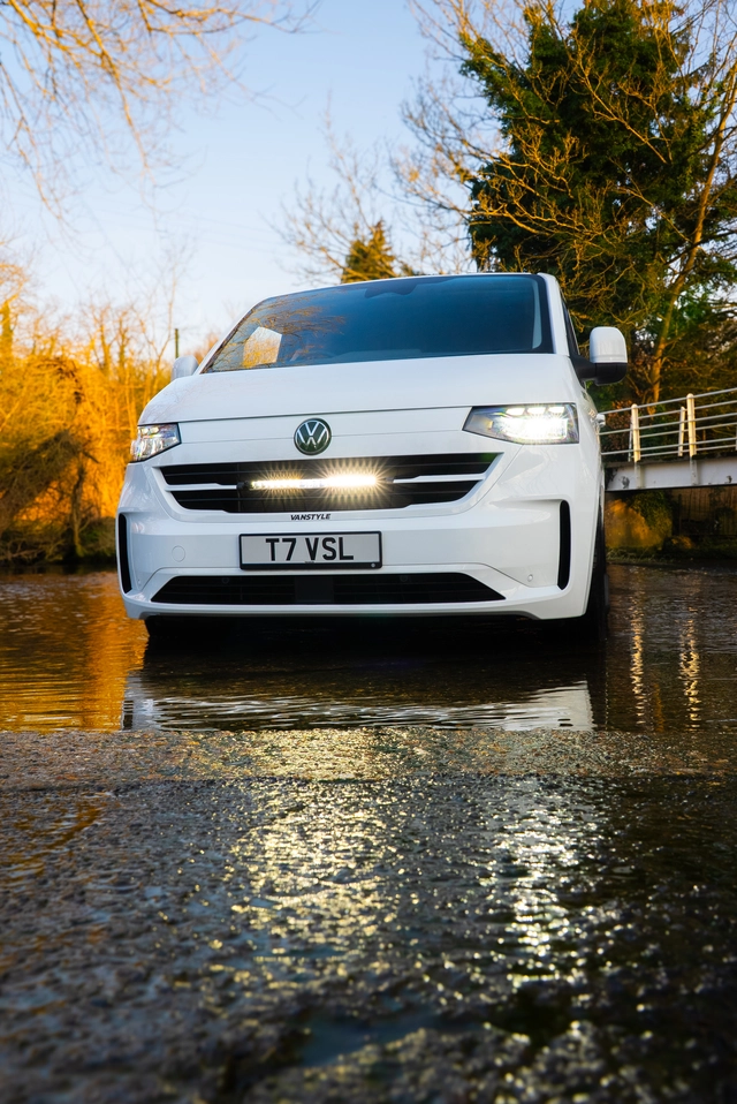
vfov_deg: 61.9
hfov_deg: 43.7
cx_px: 368
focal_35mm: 30
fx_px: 920
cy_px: 552
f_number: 10
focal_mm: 30
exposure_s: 1/80
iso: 500
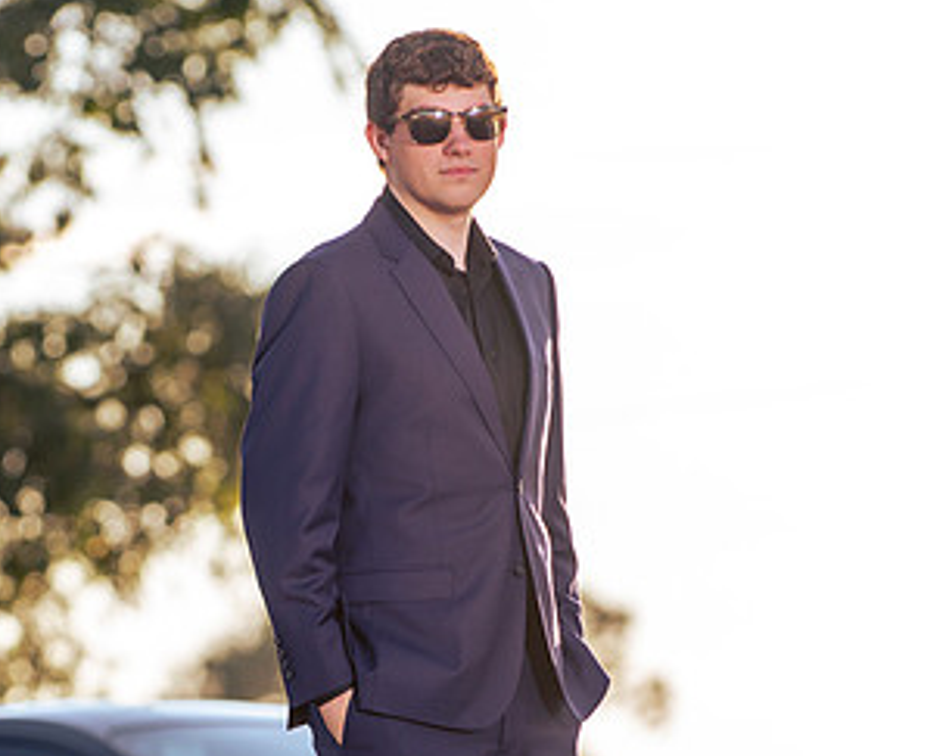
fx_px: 11252
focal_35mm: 402
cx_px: 286
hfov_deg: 4.8
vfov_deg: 3.8
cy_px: 584
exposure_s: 1/250
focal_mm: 170
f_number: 4
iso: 31
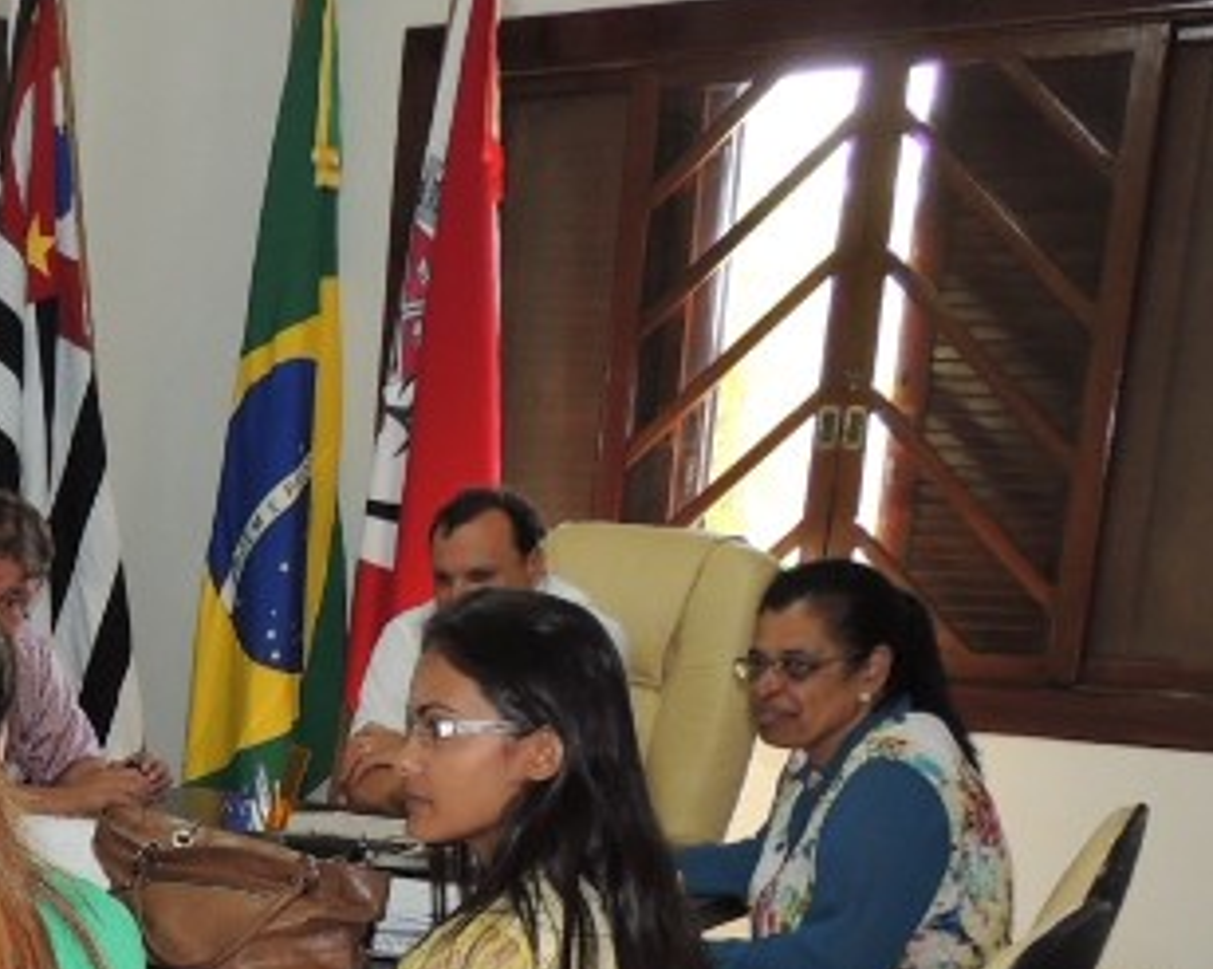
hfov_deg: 24.2
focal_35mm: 71
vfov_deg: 20.3
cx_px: -260
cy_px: 1138
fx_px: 2547
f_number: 3.1
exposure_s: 1/30
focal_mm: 4.9
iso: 200
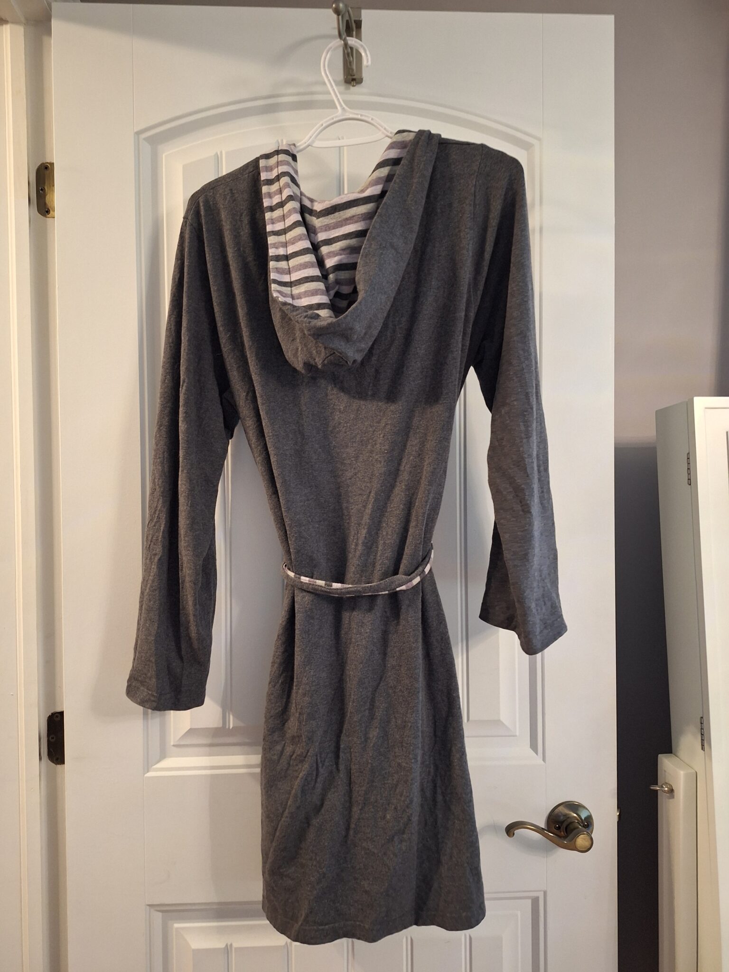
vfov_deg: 73.9
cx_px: 364
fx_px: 646
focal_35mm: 23
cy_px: 486
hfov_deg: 58.9
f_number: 1.8
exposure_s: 1/30
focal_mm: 5.54
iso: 250
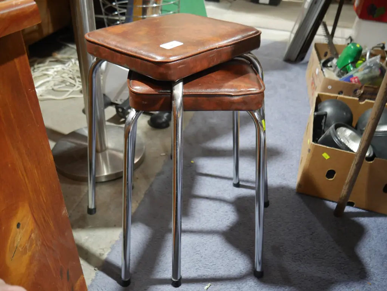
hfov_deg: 63.4
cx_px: 194
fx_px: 313
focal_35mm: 28
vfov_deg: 49.8
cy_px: 146
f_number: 3.5
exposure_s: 1/60
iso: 1250
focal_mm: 14
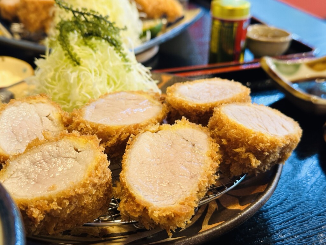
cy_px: 122
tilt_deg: -27.9
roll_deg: -1.5
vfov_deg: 30.3
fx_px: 452
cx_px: 163
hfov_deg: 39.7
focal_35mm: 48
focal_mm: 6.86
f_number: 1.78
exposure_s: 1/60
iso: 200
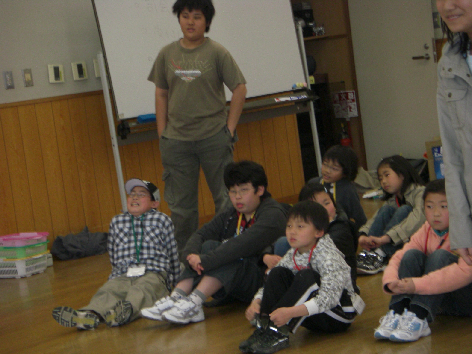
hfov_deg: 17.3
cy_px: 177
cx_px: 236
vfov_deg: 13.0
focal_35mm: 114
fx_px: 1554
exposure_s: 1/60
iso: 200
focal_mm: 18.9
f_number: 4.3
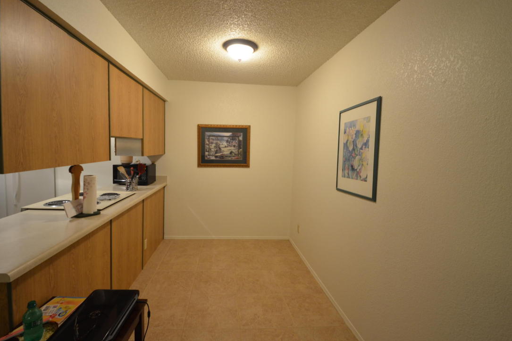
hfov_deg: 96.6
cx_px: 239
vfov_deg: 73.7
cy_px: 160
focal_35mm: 16
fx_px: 228
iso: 800
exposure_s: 1/10
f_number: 5.6
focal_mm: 10
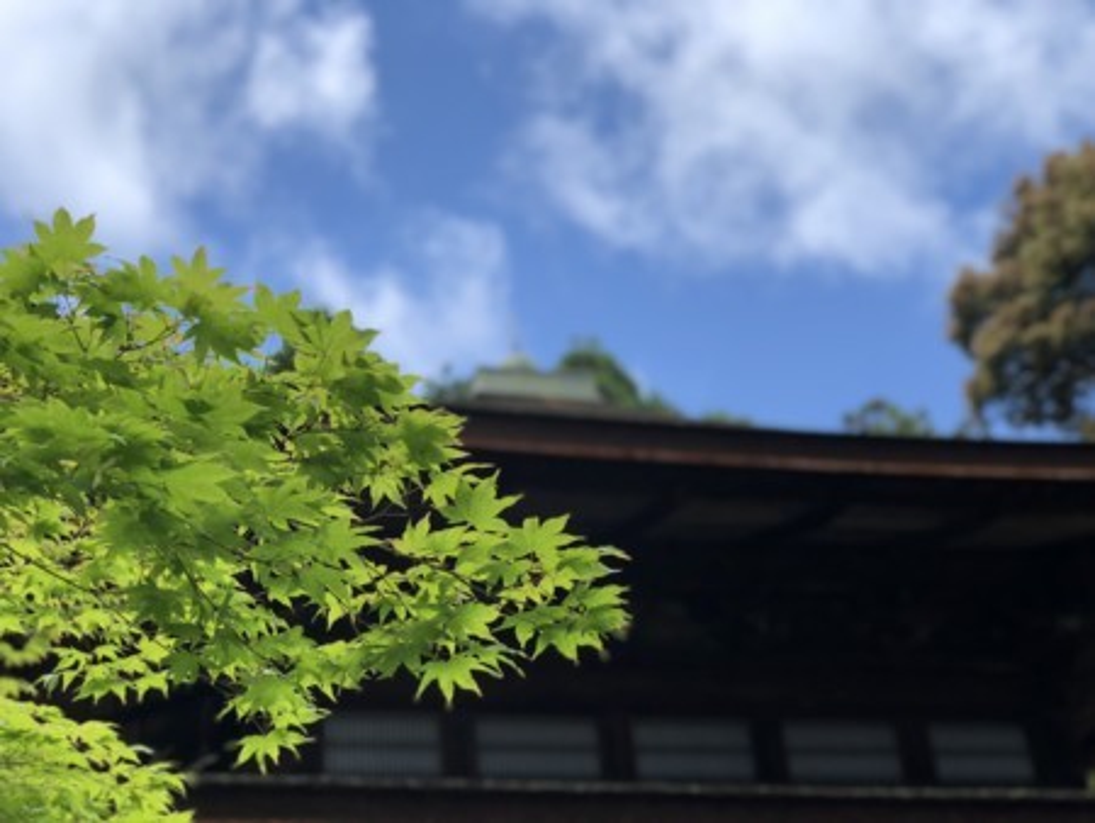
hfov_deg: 33.8
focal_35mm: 57
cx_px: 548
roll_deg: +6.2
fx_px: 1804
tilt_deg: +31.5
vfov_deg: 25.7
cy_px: 412
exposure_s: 1/600
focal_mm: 6.6
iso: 20
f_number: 2.8
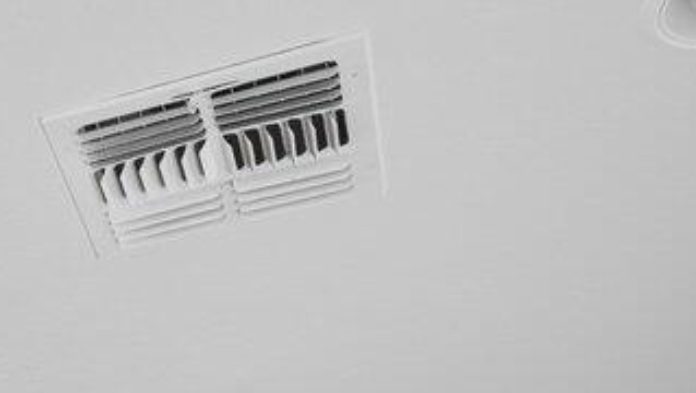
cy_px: 1208
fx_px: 1736
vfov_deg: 9.7
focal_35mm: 94
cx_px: -428
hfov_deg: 19.1
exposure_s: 1/15
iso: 400
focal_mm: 14
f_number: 8
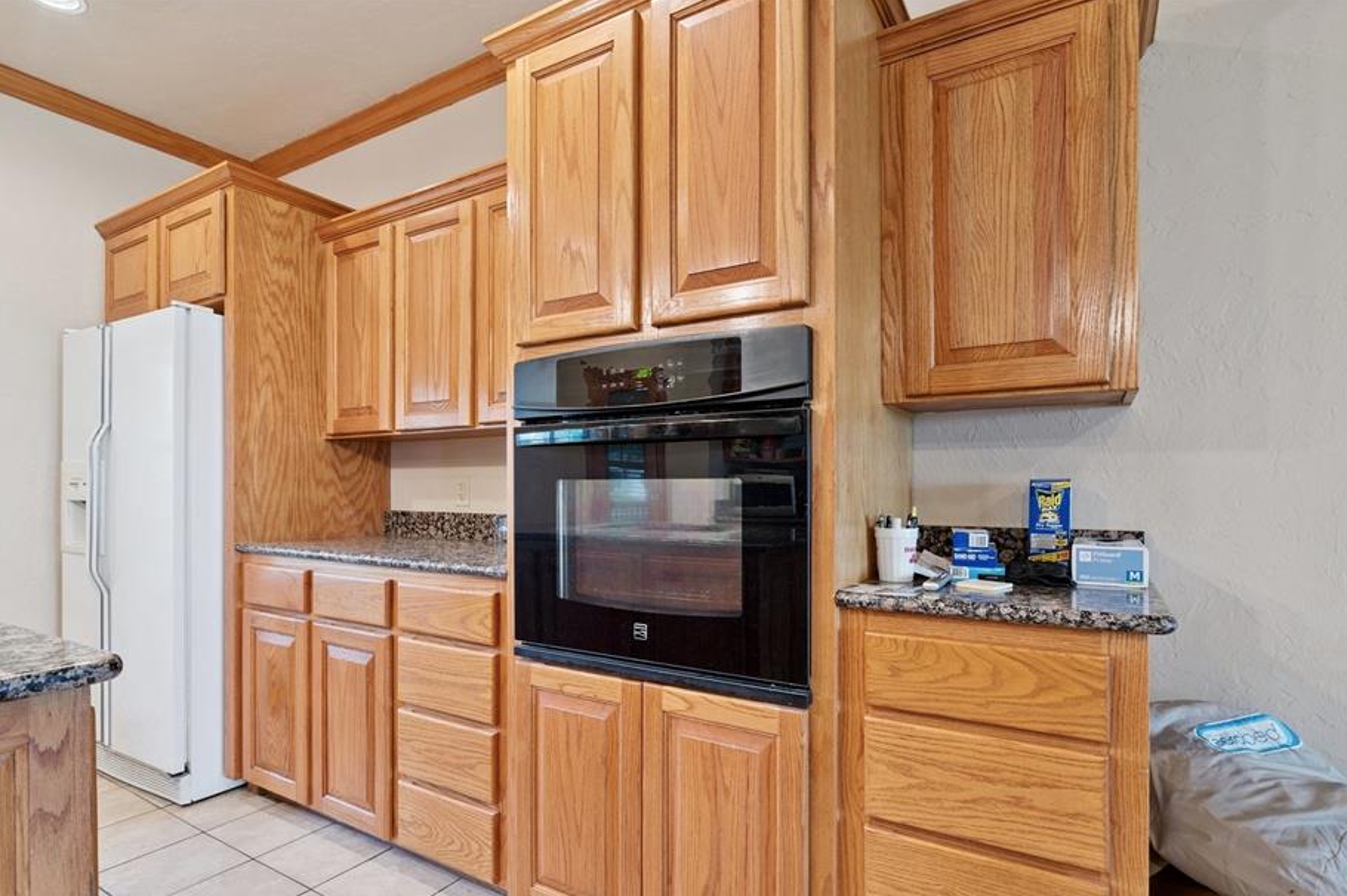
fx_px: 673
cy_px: 501
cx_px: 675
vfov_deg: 67.1
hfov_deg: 90.0
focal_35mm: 18
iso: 200
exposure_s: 1/4
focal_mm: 16
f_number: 7.1
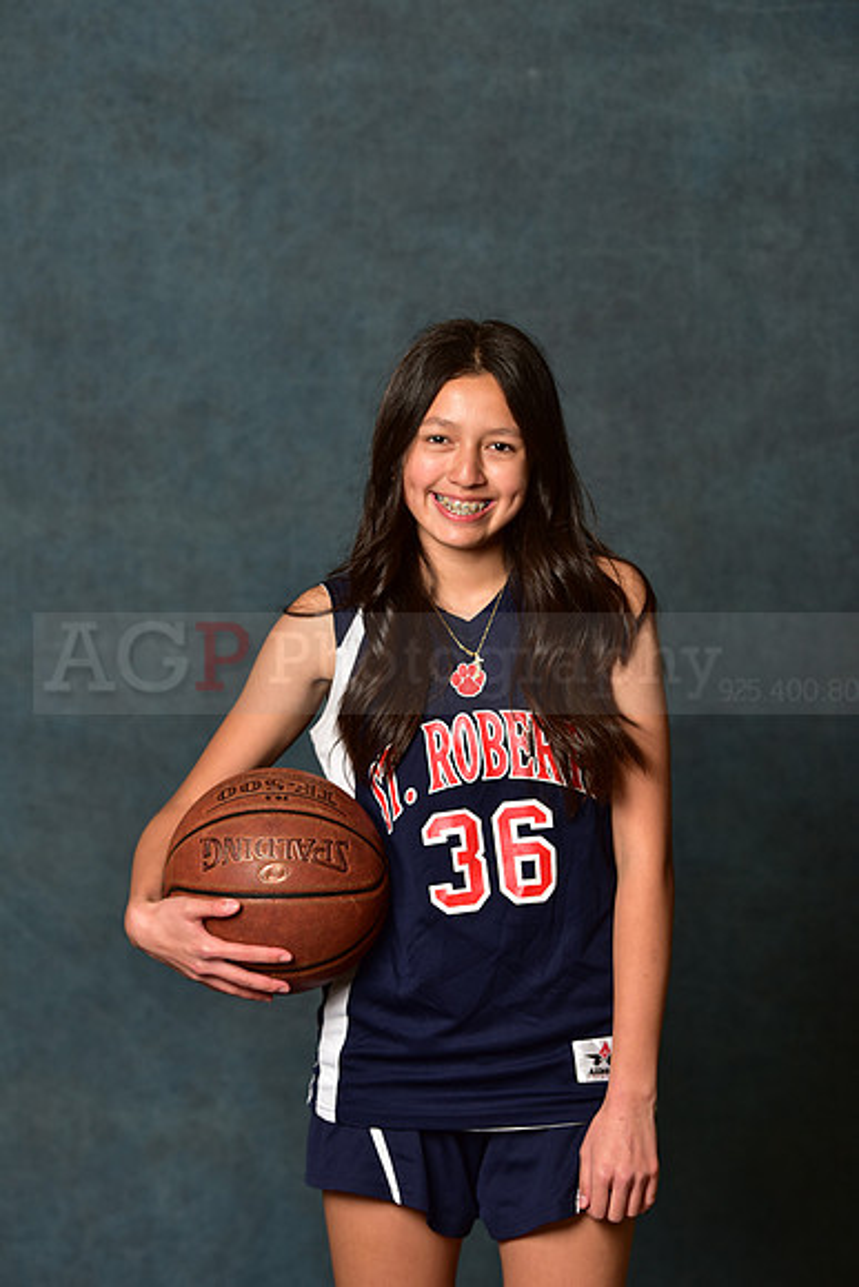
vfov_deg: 17.6
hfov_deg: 11.8
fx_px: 4149
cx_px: 430
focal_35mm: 116
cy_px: 644
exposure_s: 1/200
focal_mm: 116
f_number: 4.5
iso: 200
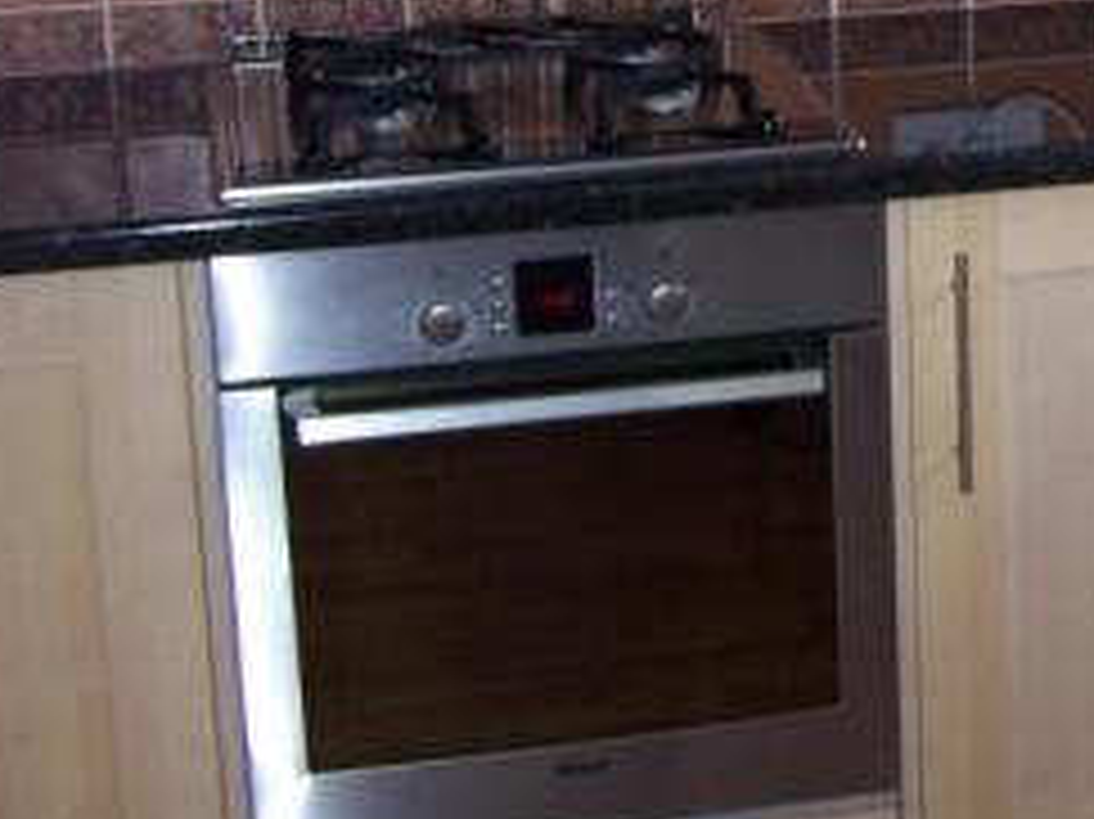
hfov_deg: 20.5
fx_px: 2875
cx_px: 1209
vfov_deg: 15.9
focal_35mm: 91
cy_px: 25
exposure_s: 1/60
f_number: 2.8
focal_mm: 6.3
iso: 80
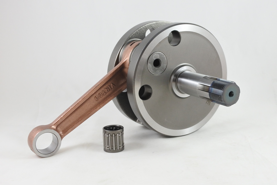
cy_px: 92
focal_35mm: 40
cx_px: 138
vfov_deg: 33.4
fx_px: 308
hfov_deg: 48.5
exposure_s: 1/125
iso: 560
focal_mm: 15
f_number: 4.2
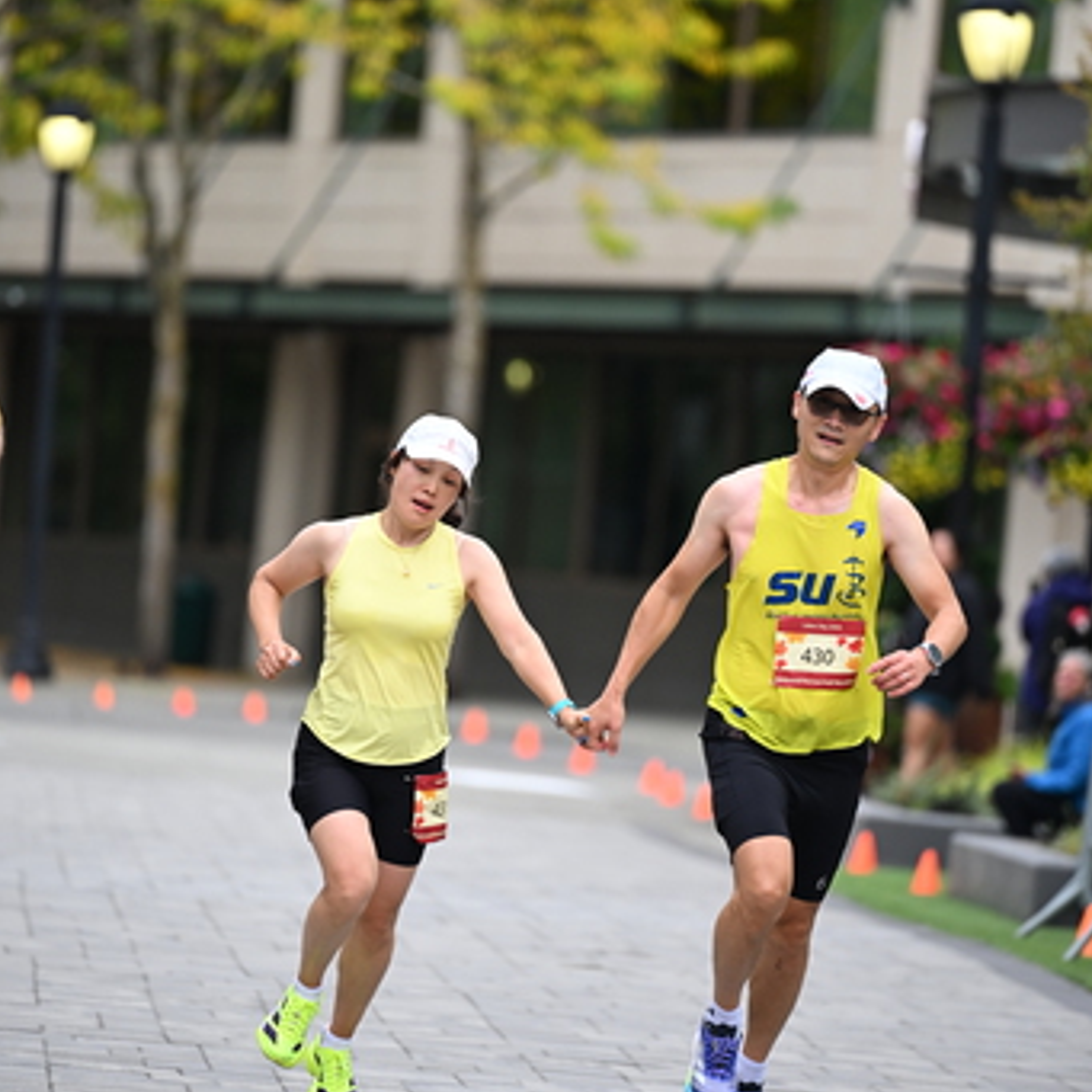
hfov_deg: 6.4
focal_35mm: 274
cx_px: 568
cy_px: 509
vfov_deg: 6.4
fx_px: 9779
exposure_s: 1/2000
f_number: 2.8
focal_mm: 200
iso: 640
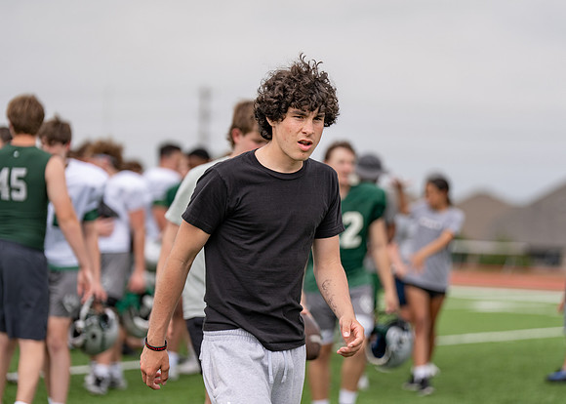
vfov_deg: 9.6
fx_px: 2400
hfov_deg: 13.5
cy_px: 202
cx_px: 283
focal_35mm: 149
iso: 160
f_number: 2.8
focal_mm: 142
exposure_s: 1/2500
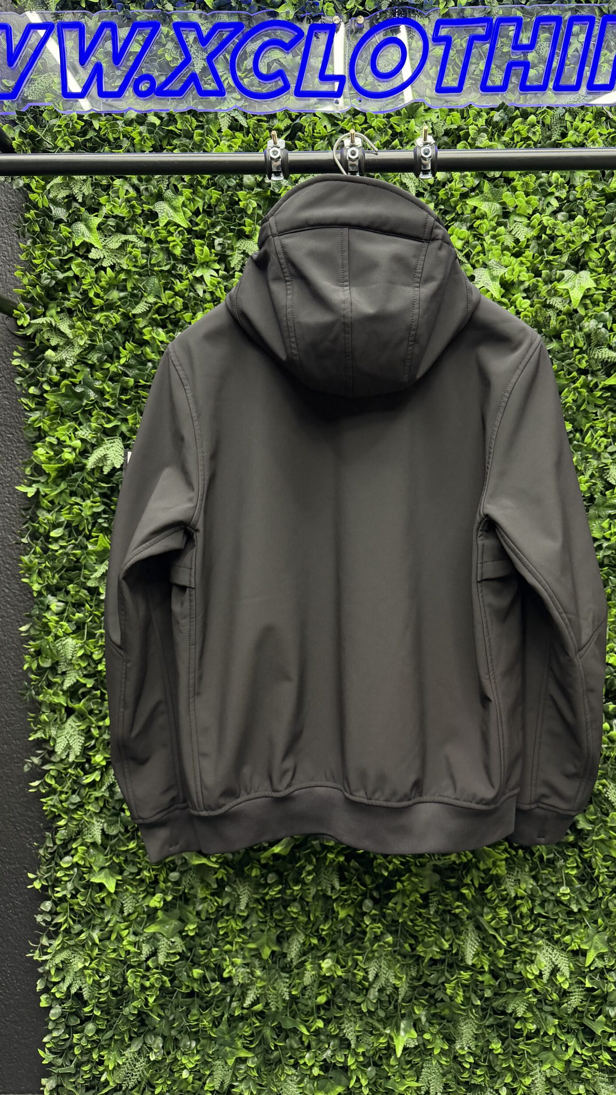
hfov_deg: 42.8
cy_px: 534
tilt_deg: -3.8
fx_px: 784
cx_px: 355
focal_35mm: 27
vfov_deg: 69.8
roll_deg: -0.1
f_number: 1.78
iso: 200
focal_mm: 6.76
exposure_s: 1/50
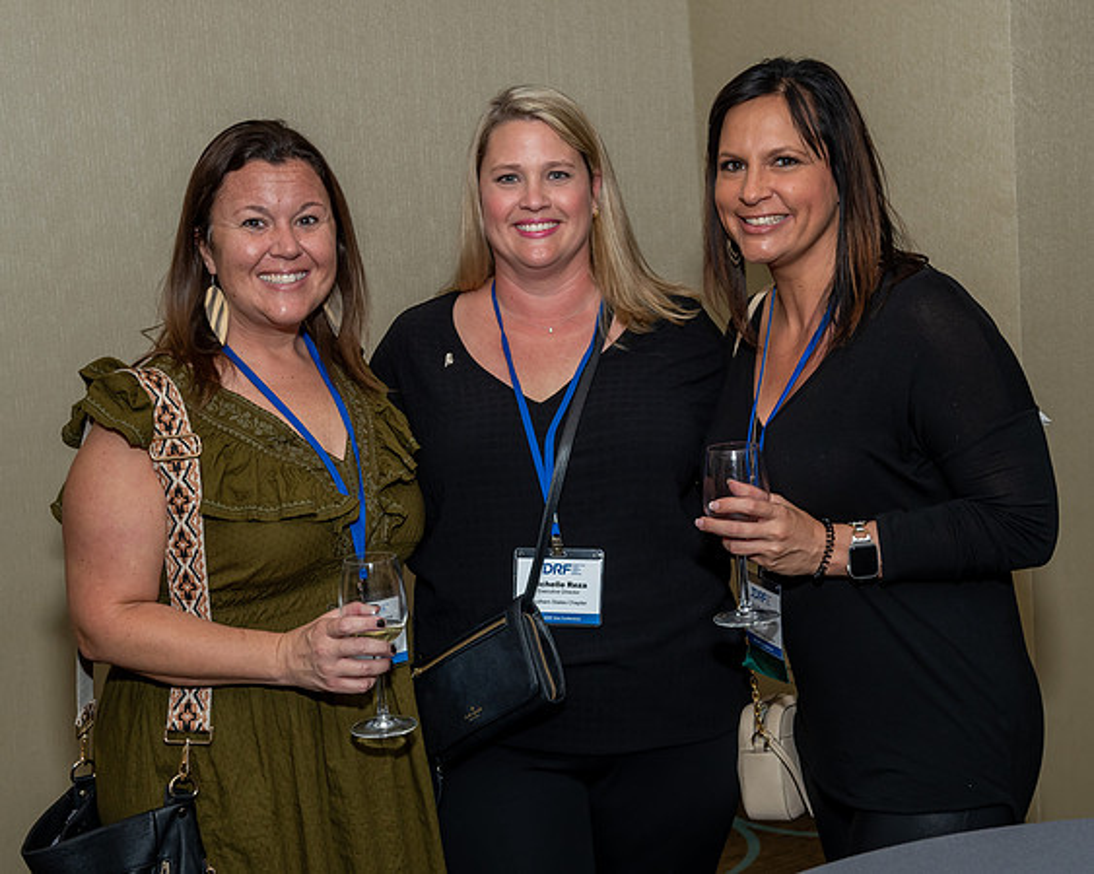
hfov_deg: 33.4
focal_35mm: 56
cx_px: 654
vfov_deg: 27.0
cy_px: 423
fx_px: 1819
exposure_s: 1/250
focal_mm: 31
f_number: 6.3
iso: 400
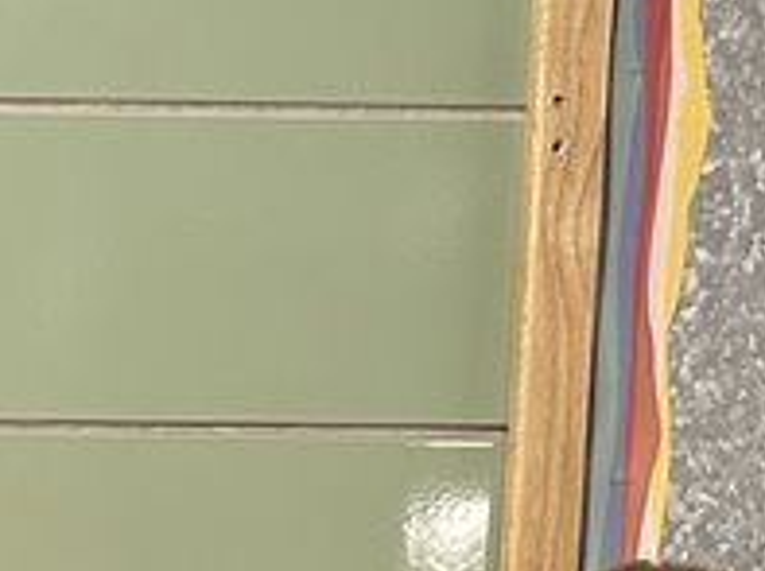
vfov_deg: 10.2
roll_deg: -0.6
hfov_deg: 13.4
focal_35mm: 125
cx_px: -812
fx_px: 2757
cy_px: 1387
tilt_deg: -6.9
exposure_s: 1/60
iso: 200
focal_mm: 6.86
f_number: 1.78
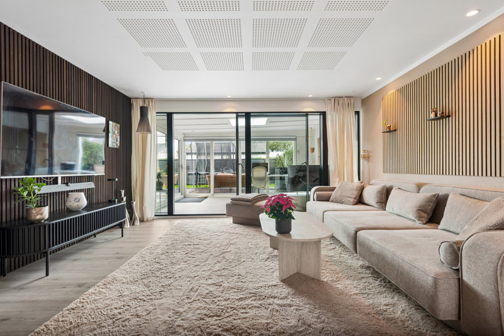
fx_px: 238
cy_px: 168
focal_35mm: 17
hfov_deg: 93.3
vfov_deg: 70.4
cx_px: 252
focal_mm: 17
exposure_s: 1/2.5
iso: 250
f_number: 9
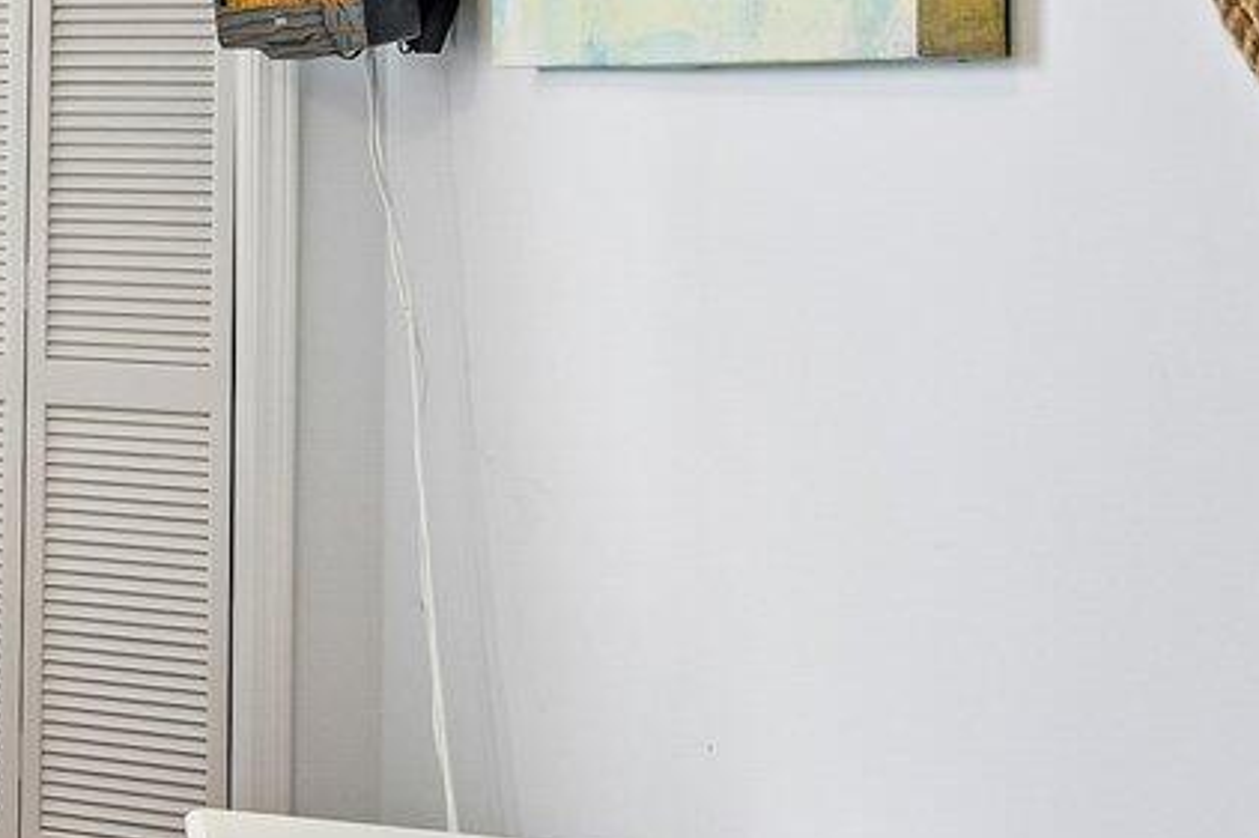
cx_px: -1047
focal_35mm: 68
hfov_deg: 20.4
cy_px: 76
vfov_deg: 19.6
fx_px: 2377
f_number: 8
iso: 360
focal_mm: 14
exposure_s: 1/15
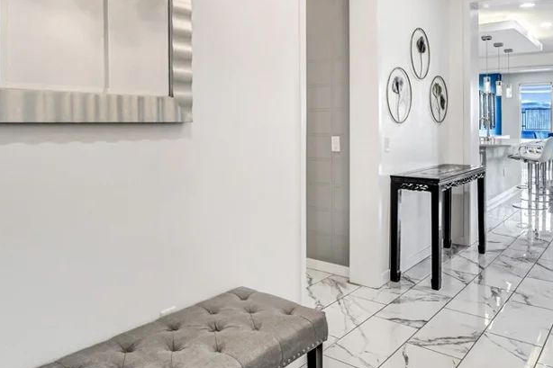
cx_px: 272
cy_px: 118
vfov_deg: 50.2
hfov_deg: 71.5
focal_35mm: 25
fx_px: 384
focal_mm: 10
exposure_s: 1/25
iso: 400
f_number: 9
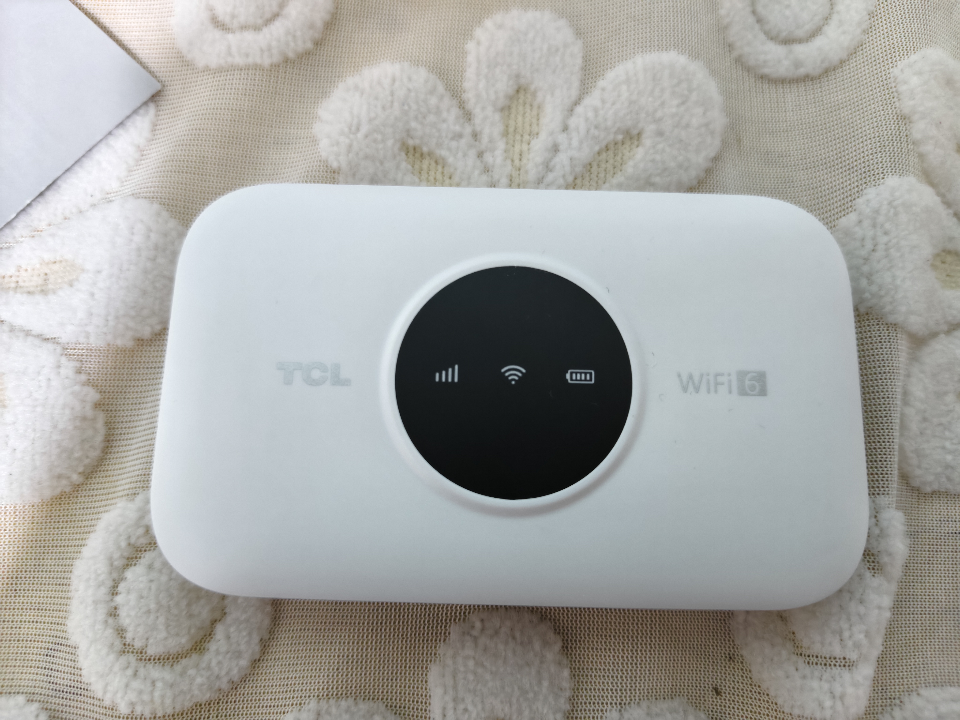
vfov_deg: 58.9
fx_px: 638
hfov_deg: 73.9
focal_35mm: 23
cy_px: 360
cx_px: 480
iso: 625
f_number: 1.88
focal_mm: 5.56
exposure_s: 1/33.3
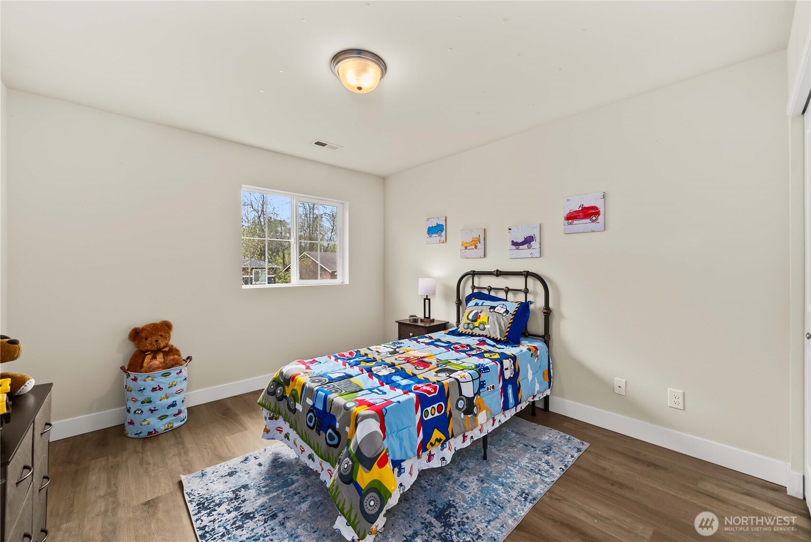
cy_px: 271
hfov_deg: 104.2
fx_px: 316
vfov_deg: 81.3
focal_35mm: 14
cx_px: 406
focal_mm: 14
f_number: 7.1
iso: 1000
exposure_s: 1/15
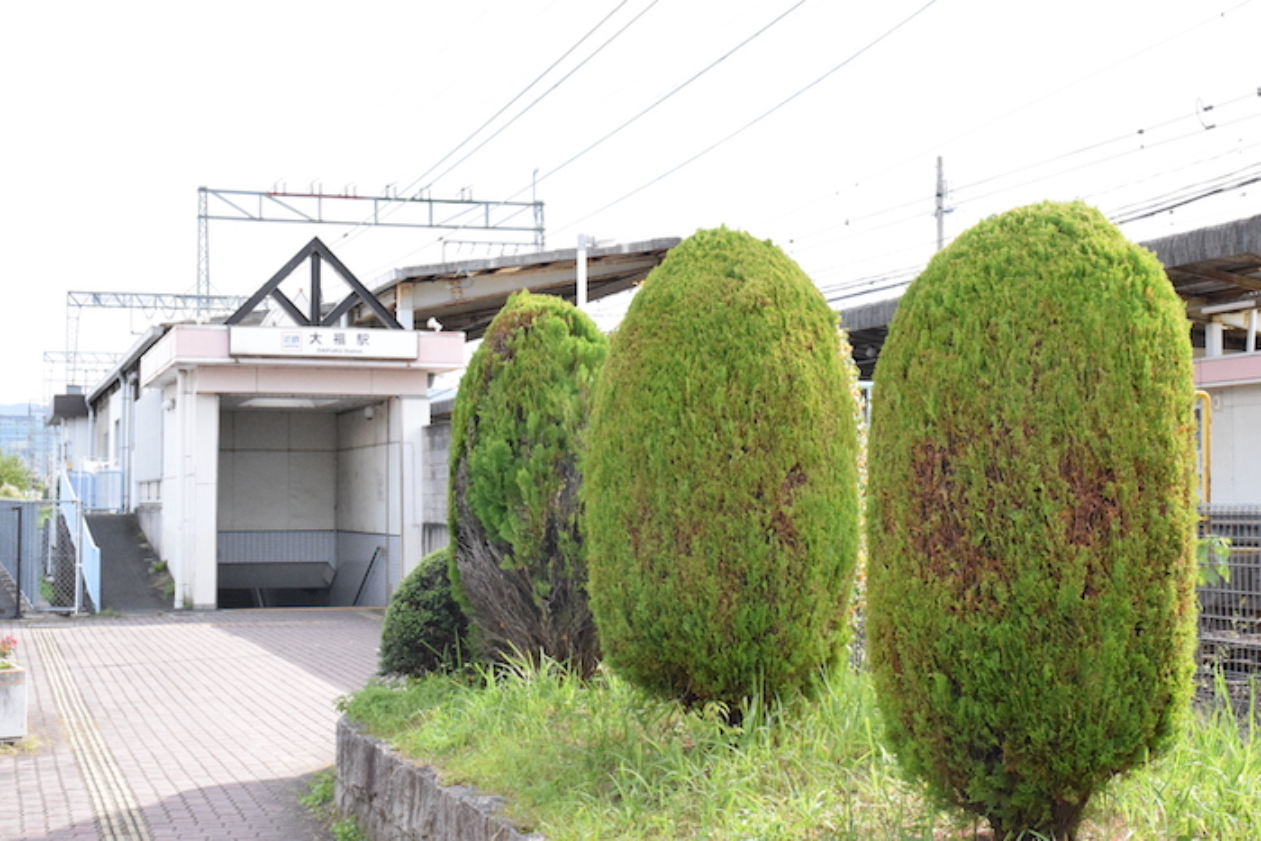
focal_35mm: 52
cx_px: 630
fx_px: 1839
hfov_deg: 37.8
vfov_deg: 25.8
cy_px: 420
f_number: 16
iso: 6400
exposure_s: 1/1250
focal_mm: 35
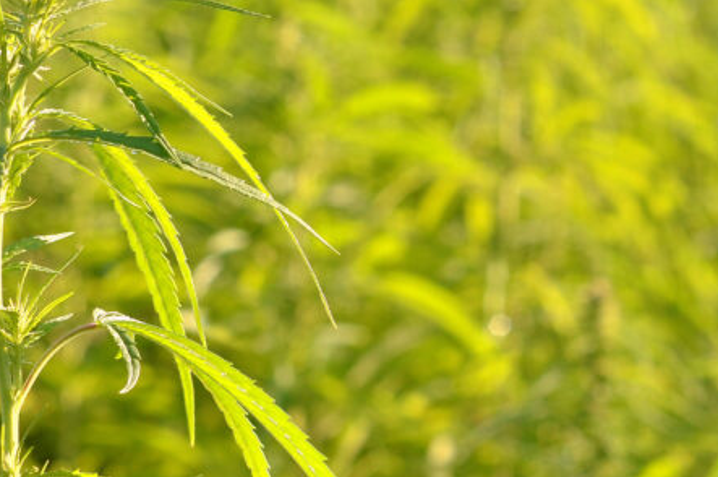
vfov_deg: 6.7
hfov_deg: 10.0
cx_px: -49
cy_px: 332
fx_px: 4043
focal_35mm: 203
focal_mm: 50
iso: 200
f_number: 6.3
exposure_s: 1/640
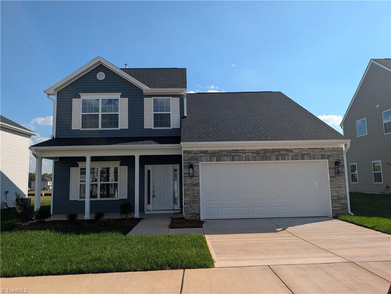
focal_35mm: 24
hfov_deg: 71.5
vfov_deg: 56.9
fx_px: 271
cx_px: 196
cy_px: 147
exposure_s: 1/1408
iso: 21
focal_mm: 6.9
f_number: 1.68
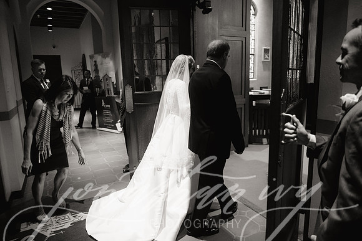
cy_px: 120
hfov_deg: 73.7
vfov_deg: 53.2
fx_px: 241
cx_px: 181
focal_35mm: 24
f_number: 2.8
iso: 5000
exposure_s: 1/125
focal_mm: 24
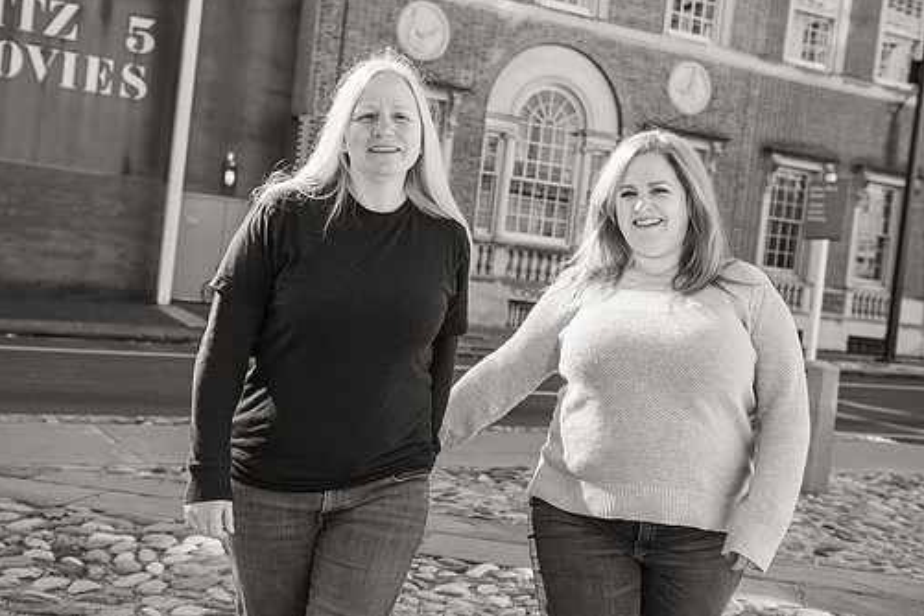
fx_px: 1129
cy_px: 292
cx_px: 443
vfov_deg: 30.5
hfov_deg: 44.5
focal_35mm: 44
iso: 400
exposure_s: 1/1250
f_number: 4
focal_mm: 38
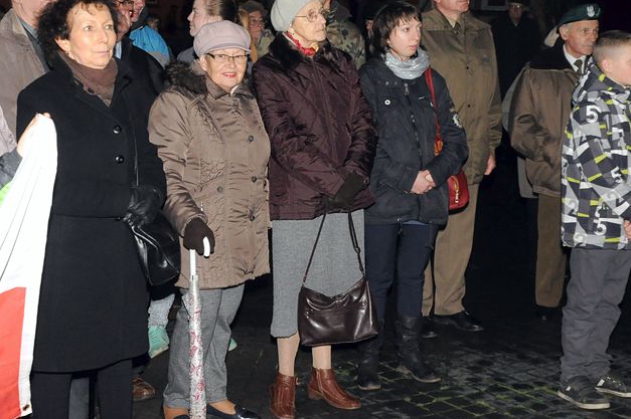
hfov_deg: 32.9
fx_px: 1068
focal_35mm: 61
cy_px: 152
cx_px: 283
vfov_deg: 22.2
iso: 2500
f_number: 8
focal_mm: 30
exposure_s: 1/60
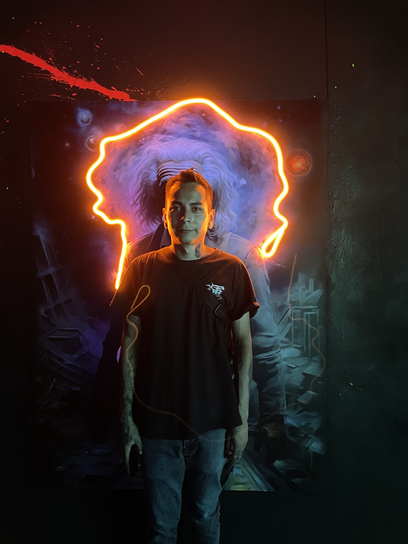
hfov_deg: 53.1
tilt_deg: -2.8
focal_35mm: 26
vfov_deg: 67.3
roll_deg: +1.1
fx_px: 409
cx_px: 204
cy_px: 272
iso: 500
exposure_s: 1/30
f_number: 1.6
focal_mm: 4.2
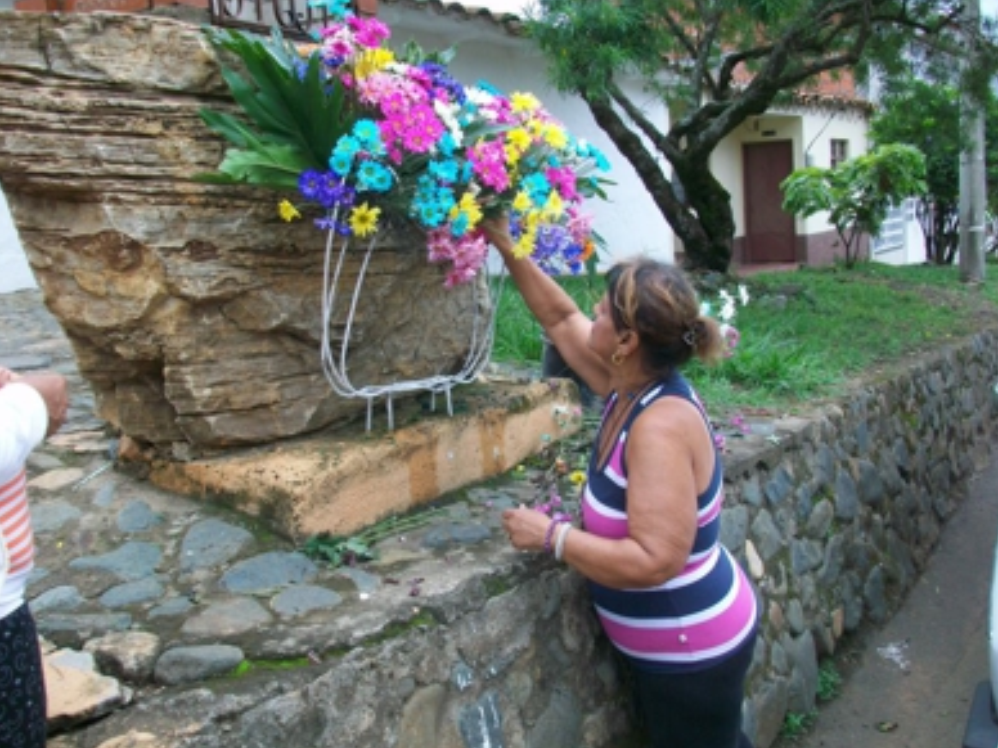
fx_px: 951
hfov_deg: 55.4
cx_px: 504
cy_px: 378
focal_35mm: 33
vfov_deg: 42.9
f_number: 2.8
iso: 64
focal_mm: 5.7
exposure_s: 1/100
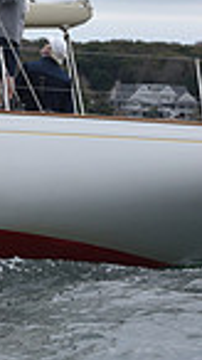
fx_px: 2984
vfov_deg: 6.9
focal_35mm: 313
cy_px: 28
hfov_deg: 3.7
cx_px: -507
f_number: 7.1
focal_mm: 75
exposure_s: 1/1000
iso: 400
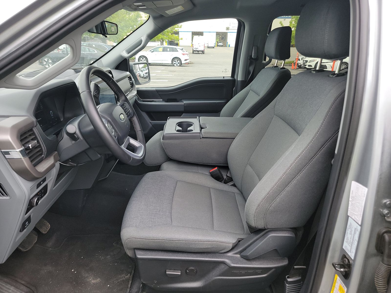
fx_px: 271
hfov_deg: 71.6
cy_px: 146
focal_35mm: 24
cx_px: 196
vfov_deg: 56.8
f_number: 1.8
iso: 72
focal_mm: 6.7
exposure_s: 1/119
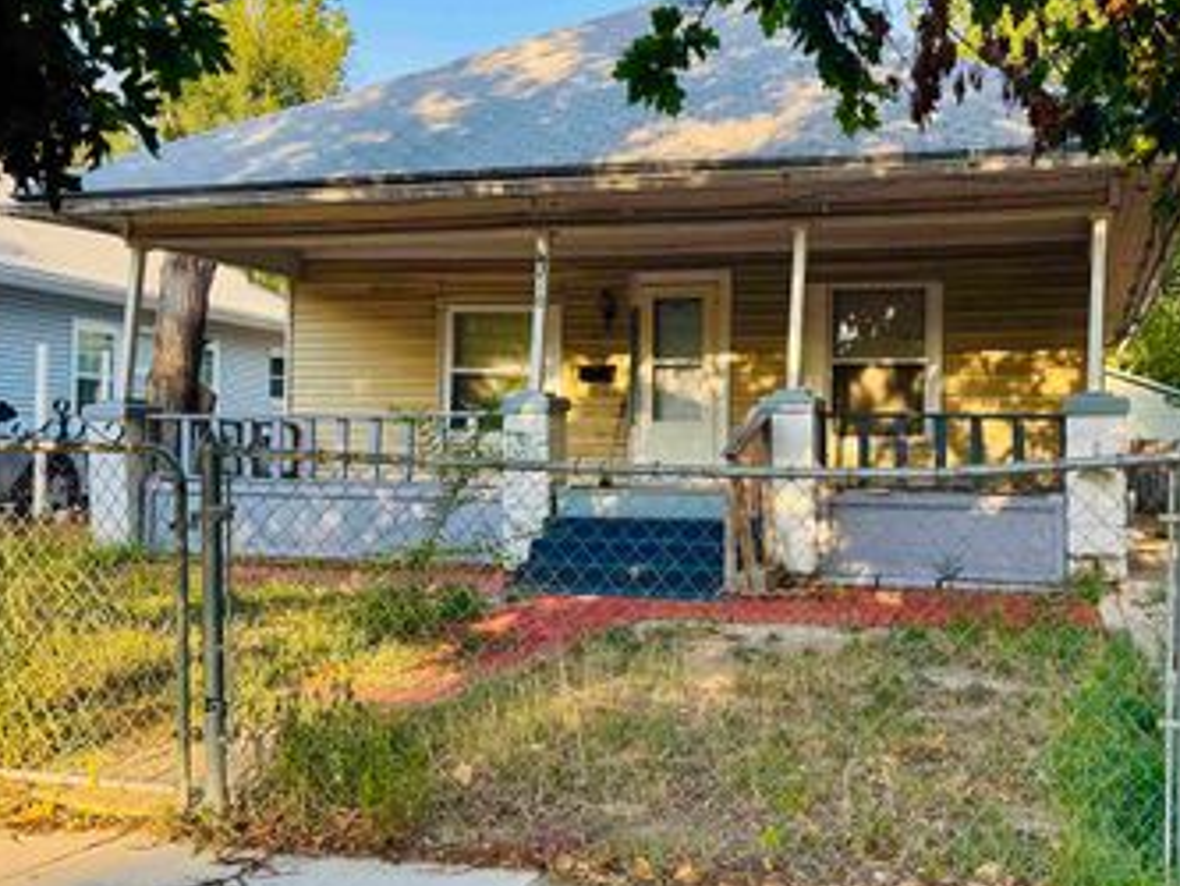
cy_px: 466
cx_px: 755
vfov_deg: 39.7
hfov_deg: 50.7
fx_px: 1228
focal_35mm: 36
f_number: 1.78
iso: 80
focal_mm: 6.76
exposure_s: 1/448
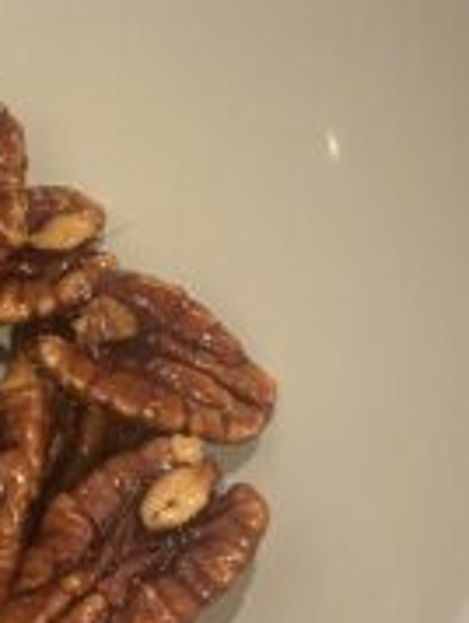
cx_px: -124
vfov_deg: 26.3
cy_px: 469
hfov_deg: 18.9
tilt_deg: -76.1
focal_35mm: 73
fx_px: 1316
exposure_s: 1/25
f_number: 1.8
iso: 500
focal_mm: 4.25
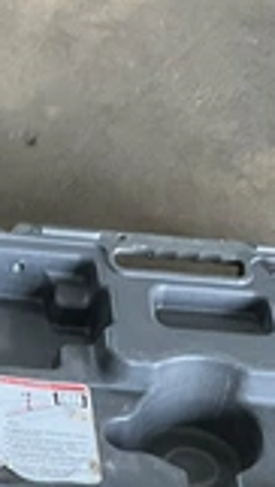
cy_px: 619
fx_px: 1899
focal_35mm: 147
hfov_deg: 8.2
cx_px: -79
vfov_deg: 14.1
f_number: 1.8
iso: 80
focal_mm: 3
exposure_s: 1/60
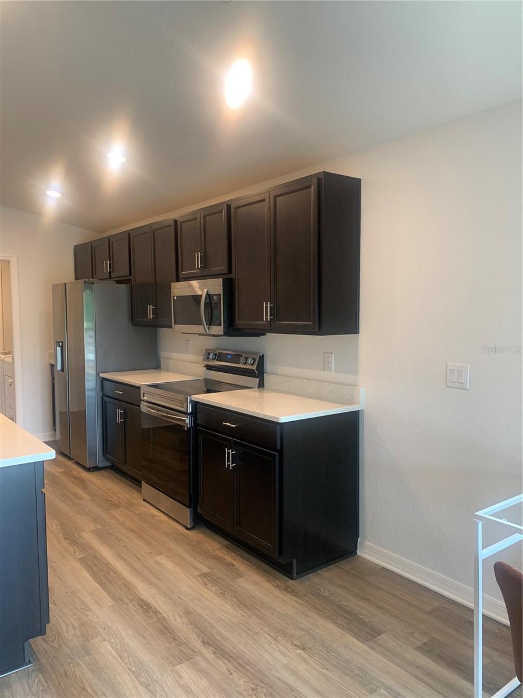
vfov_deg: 67.3
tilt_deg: -3.0
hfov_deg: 53.1
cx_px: 262
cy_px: 349
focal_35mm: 26
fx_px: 524
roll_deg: +0.5
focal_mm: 4.25
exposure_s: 1/60
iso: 125
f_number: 1.8
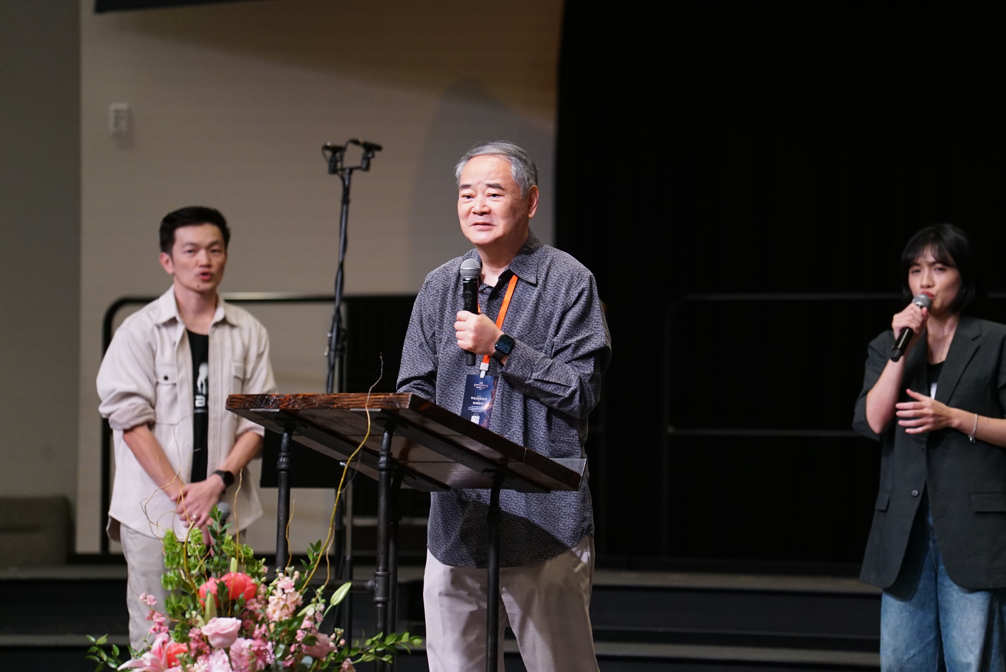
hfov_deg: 10.3
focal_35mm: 200
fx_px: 5592
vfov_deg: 6.9
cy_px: 336
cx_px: 503
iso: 3200
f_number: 4
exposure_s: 1/200
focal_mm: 200
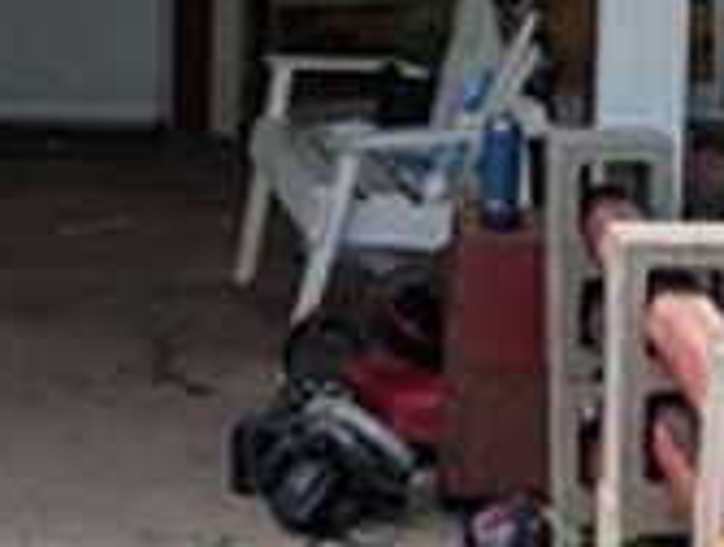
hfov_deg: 13.4
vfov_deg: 9.8
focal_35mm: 147
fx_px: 3081
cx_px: 464
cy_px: -282
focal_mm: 6.9
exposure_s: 1/1214
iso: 23
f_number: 1.68
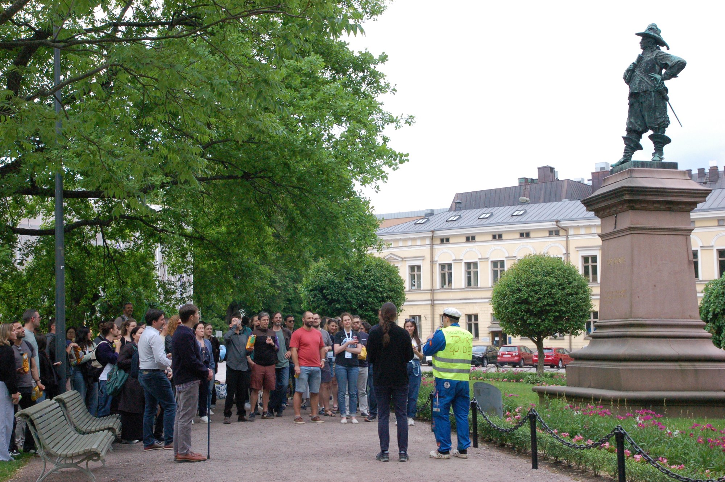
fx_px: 936
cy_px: 241
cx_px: 362
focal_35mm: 46
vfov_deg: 28.9
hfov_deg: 42.4
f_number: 14
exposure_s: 1/125
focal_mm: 31
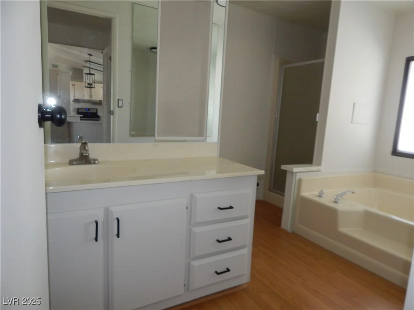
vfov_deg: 58.9
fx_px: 275
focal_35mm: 23
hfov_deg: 73.9
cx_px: 207
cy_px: 155
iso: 200
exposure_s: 1/30
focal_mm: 4
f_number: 3
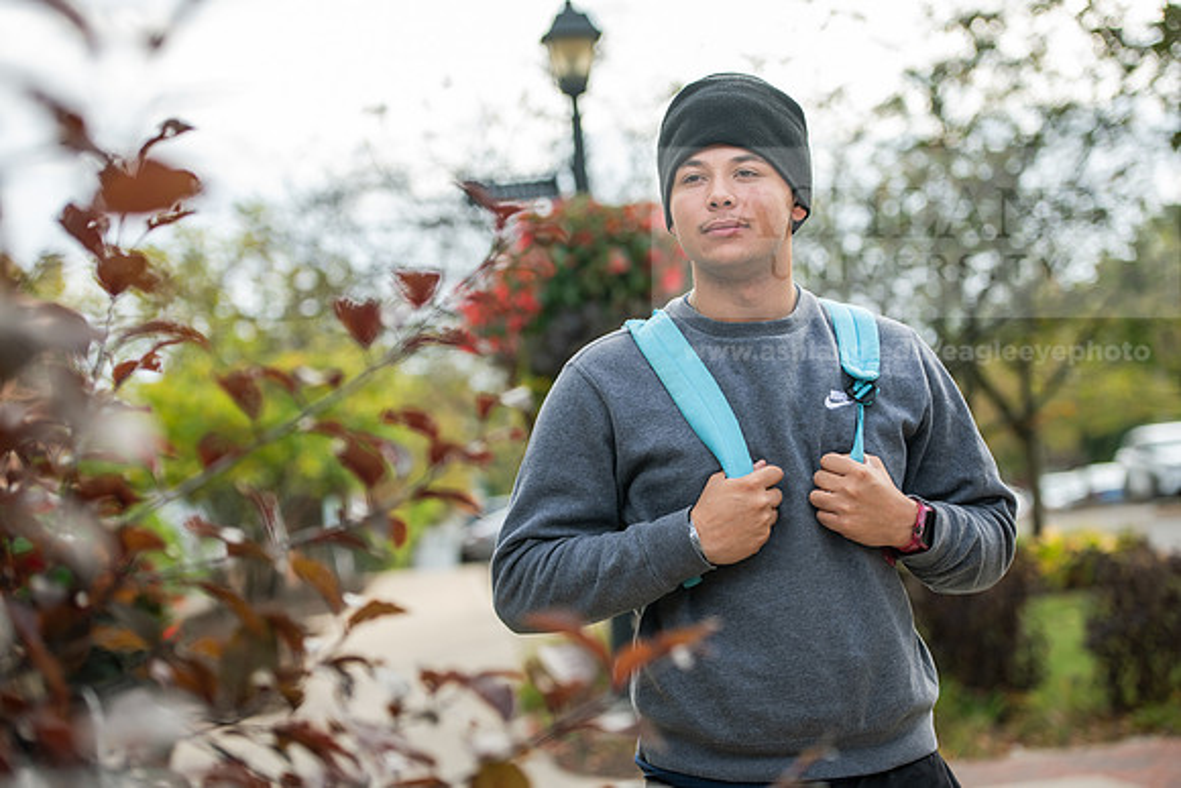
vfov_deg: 17.5
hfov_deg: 26.0
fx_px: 2559
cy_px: 394
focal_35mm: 78
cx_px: 590
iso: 160
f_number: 3.2
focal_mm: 78
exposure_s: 1/400
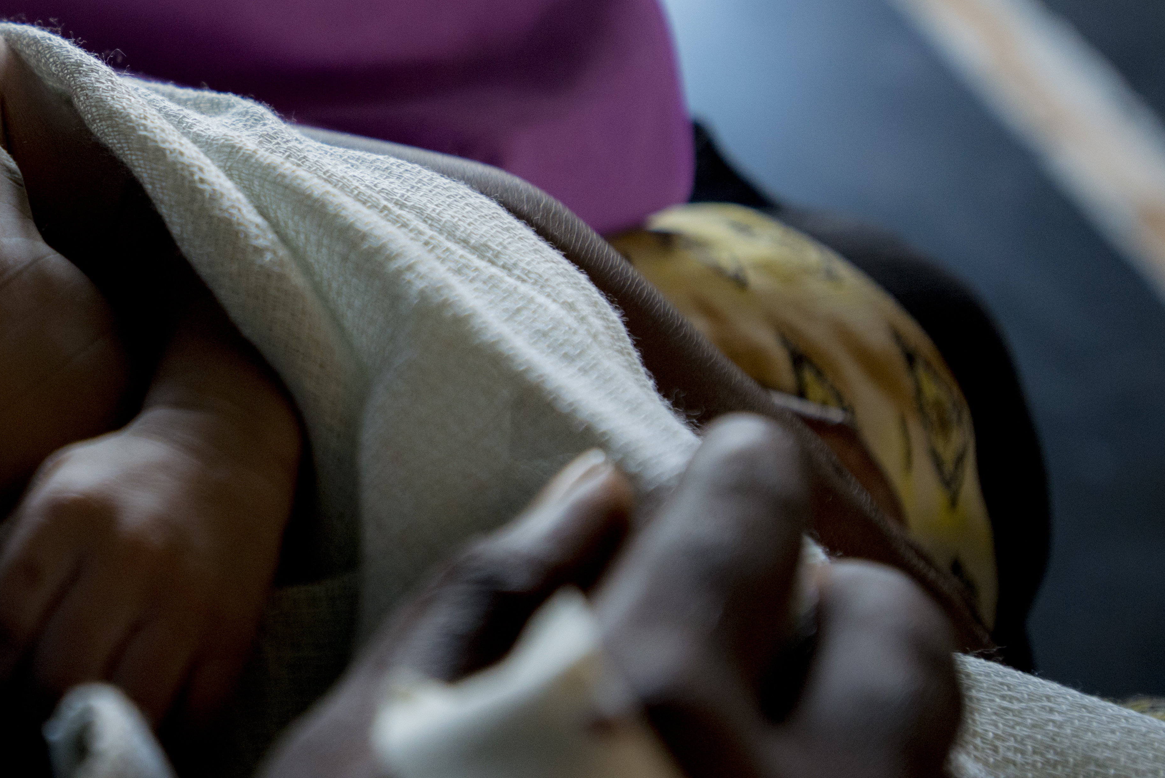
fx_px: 2266
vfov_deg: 19.2
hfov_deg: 27.8
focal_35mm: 70
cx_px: 113
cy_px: 127
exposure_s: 1/125
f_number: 4
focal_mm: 35
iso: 2500
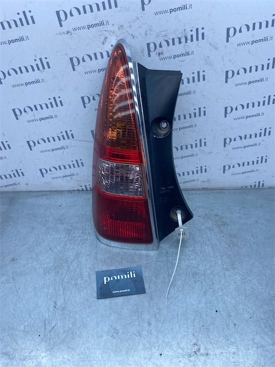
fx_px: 275
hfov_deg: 53.1
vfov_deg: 67.3
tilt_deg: -36.6
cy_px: 184
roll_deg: -0.8
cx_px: 138
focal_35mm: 26
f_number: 1.8
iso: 32
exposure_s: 1/912
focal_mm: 4.25
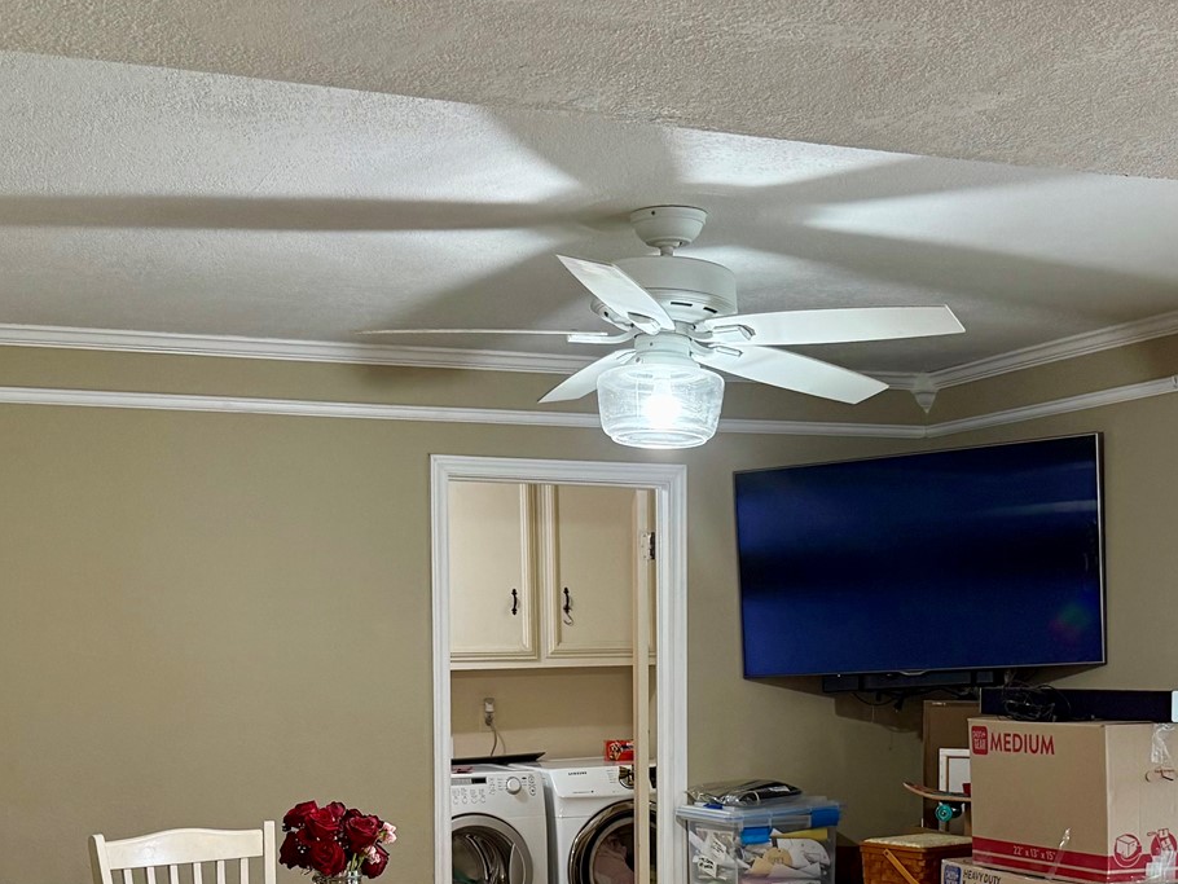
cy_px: 744
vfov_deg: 26.4
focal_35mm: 54
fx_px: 1838
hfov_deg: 35.5
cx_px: 620
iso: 250
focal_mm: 6.76
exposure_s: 1/60
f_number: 1.78
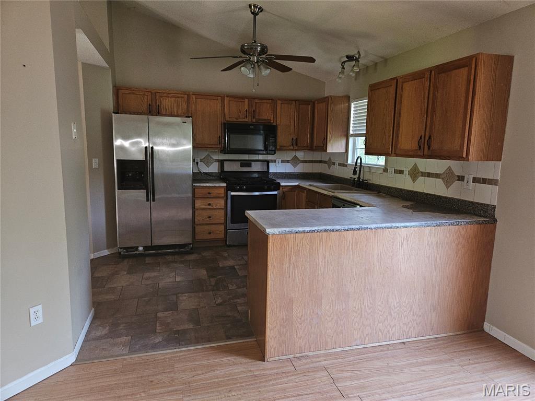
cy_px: 200
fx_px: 355
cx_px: 268
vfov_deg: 58.9
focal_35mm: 23
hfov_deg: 73.9
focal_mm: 5.4
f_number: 1.8
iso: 125
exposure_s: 1/24
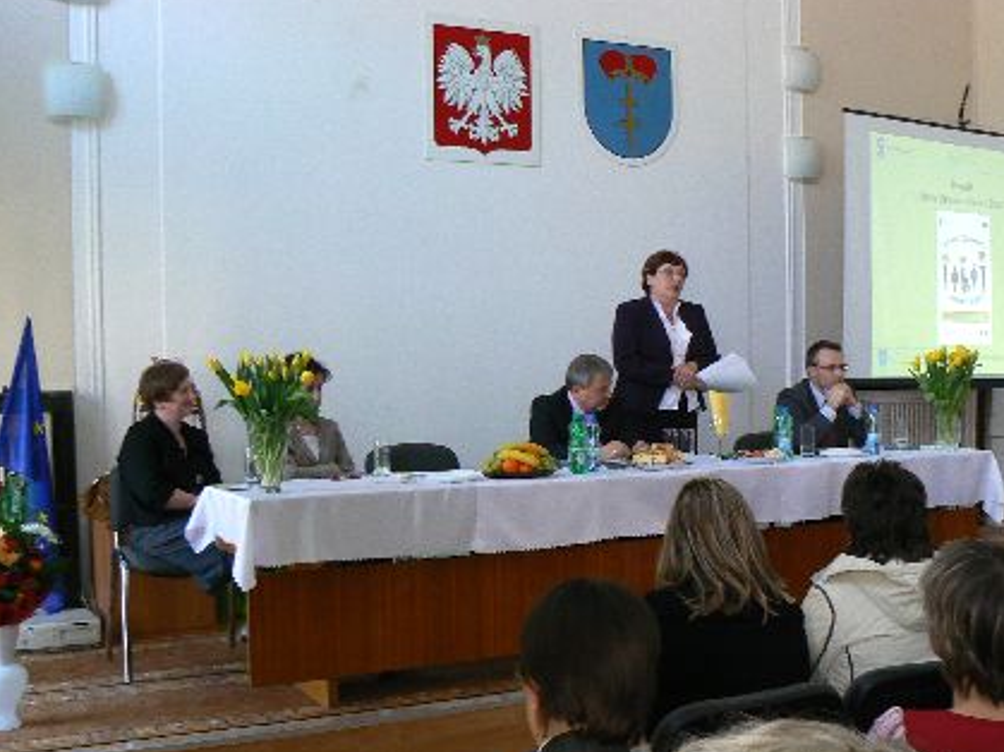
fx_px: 1247
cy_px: 432
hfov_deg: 43.8
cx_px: 556
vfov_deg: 33.5
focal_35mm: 43
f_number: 2.8
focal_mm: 6
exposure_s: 1/30
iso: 160
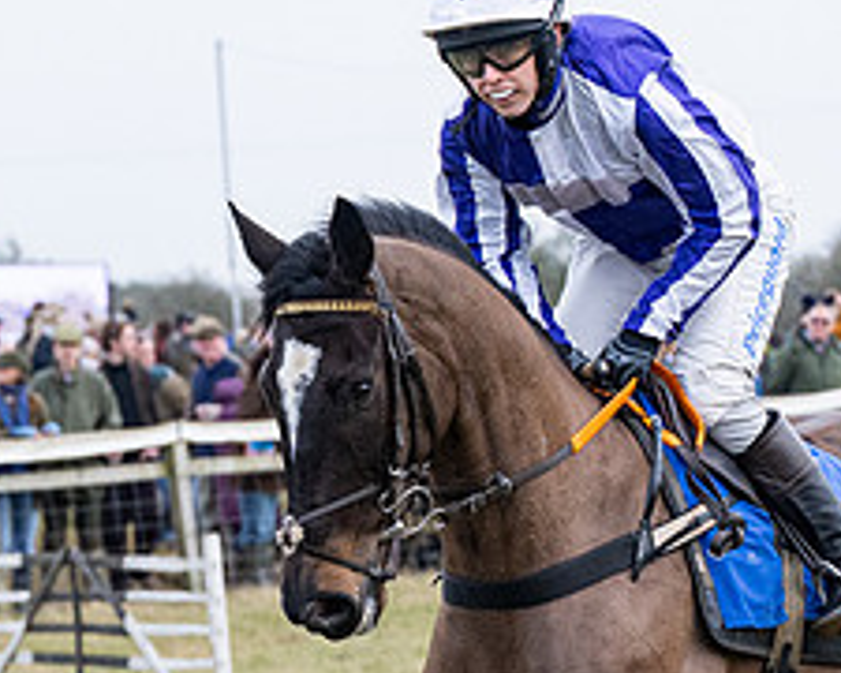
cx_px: 558
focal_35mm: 305
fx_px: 7592
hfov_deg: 6.3
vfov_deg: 5.1
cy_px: 665
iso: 800
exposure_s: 1/1600
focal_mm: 70
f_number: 4
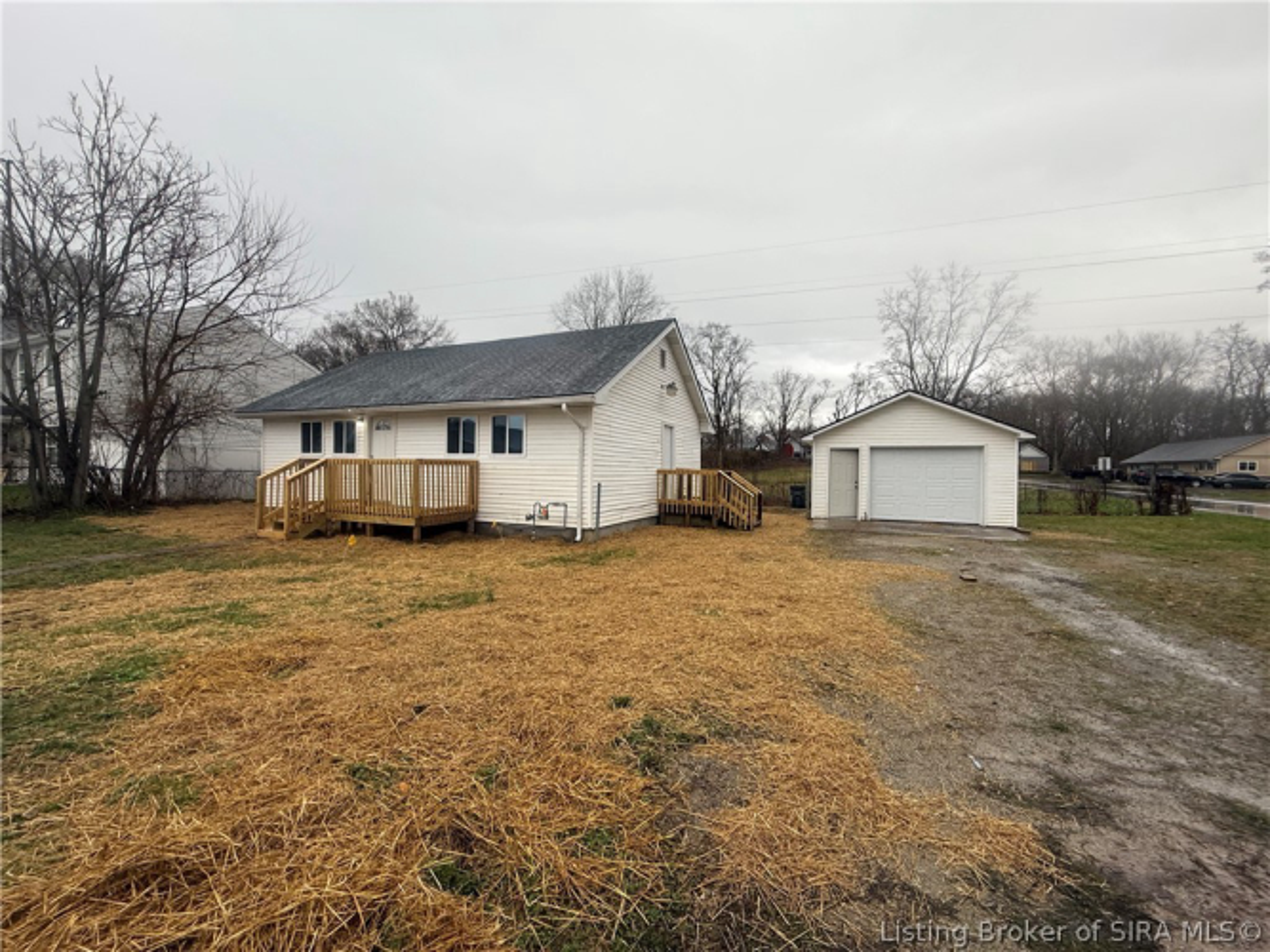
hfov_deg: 102.1
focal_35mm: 14
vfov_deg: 85.7
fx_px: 514
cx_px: 635
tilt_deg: +0.3
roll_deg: -0.2
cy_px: 476
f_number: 2.2
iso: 50
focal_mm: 2.22
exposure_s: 1/152
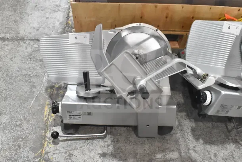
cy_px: 81
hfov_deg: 53.1
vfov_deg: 36.9
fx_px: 242
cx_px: 121
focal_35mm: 36
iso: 6400
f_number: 7.1
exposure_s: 1/200
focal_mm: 24
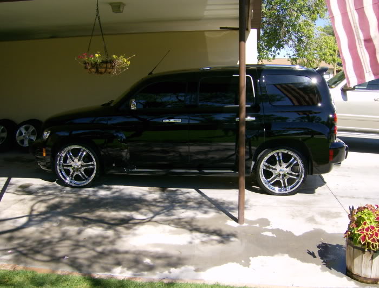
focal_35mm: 36
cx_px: 190
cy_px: 144
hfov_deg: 51.1
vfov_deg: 40.0
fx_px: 396
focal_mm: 6
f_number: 4.7
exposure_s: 1/416
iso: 100
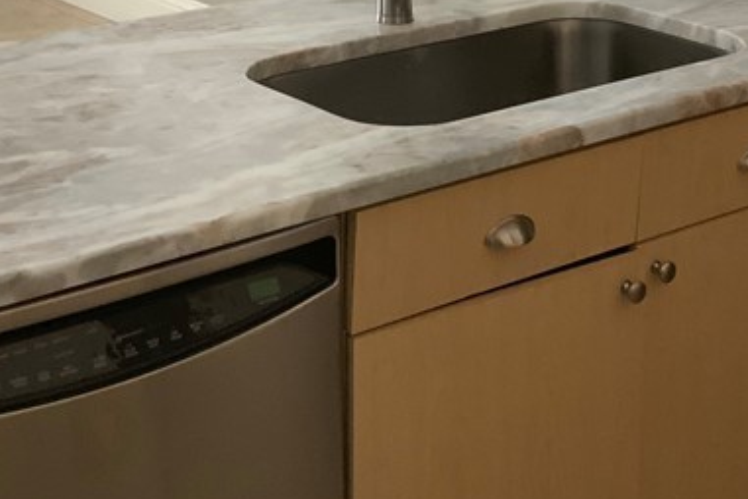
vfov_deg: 16.3
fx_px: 1683
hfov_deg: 25.0
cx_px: 487
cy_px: -71
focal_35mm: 81
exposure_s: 1/40
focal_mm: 3
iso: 200
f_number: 1.8
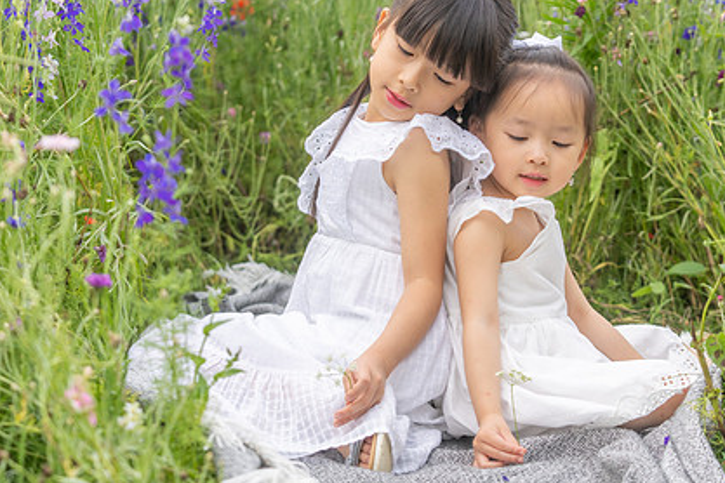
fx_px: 2074
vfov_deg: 13.3
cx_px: 471
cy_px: 263
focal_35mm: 103
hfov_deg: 19.8
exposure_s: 1/400
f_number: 3.5
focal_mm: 74
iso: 250
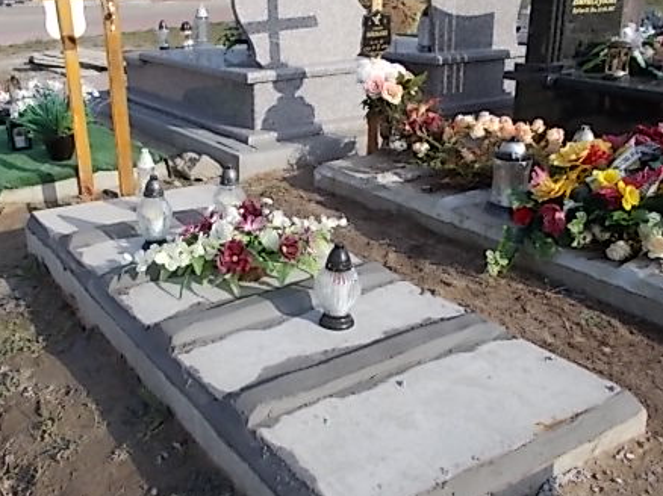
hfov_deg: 48.9
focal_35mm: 38
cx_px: 285
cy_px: 189
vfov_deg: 37.5
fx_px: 727
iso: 80
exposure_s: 1/200
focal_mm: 4.6
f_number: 8
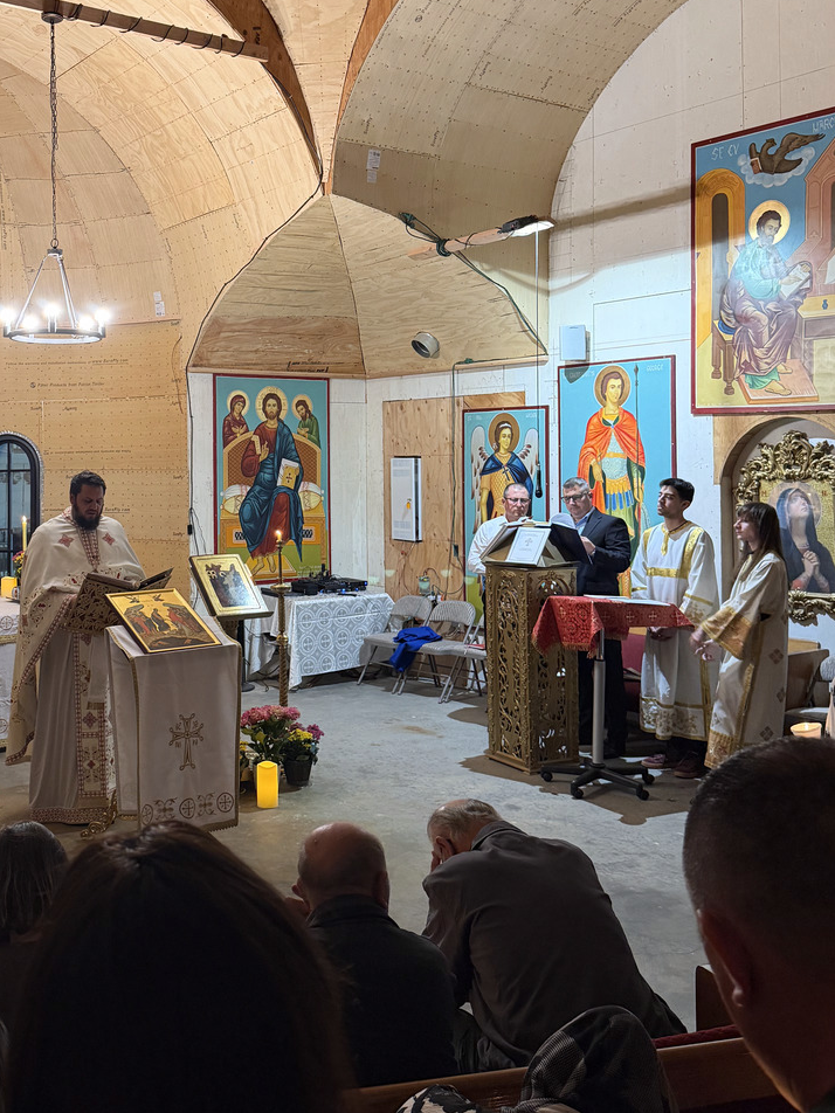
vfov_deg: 51.0
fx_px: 1158
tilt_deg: +1.7
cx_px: 239
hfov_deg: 38.9
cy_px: 443
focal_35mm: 36
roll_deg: +1.0
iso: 400
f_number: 1.78
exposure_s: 1/60
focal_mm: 6.76
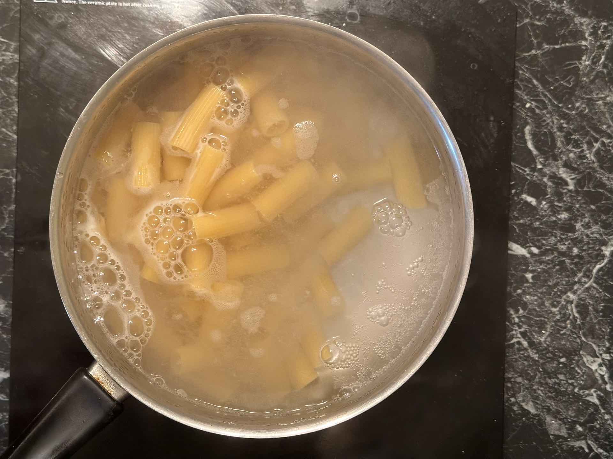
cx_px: 306
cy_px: 230
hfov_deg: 39.7
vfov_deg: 30.3
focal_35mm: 48
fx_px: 850
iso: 250
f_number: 1.78
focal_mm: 6.86
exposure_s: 1/50
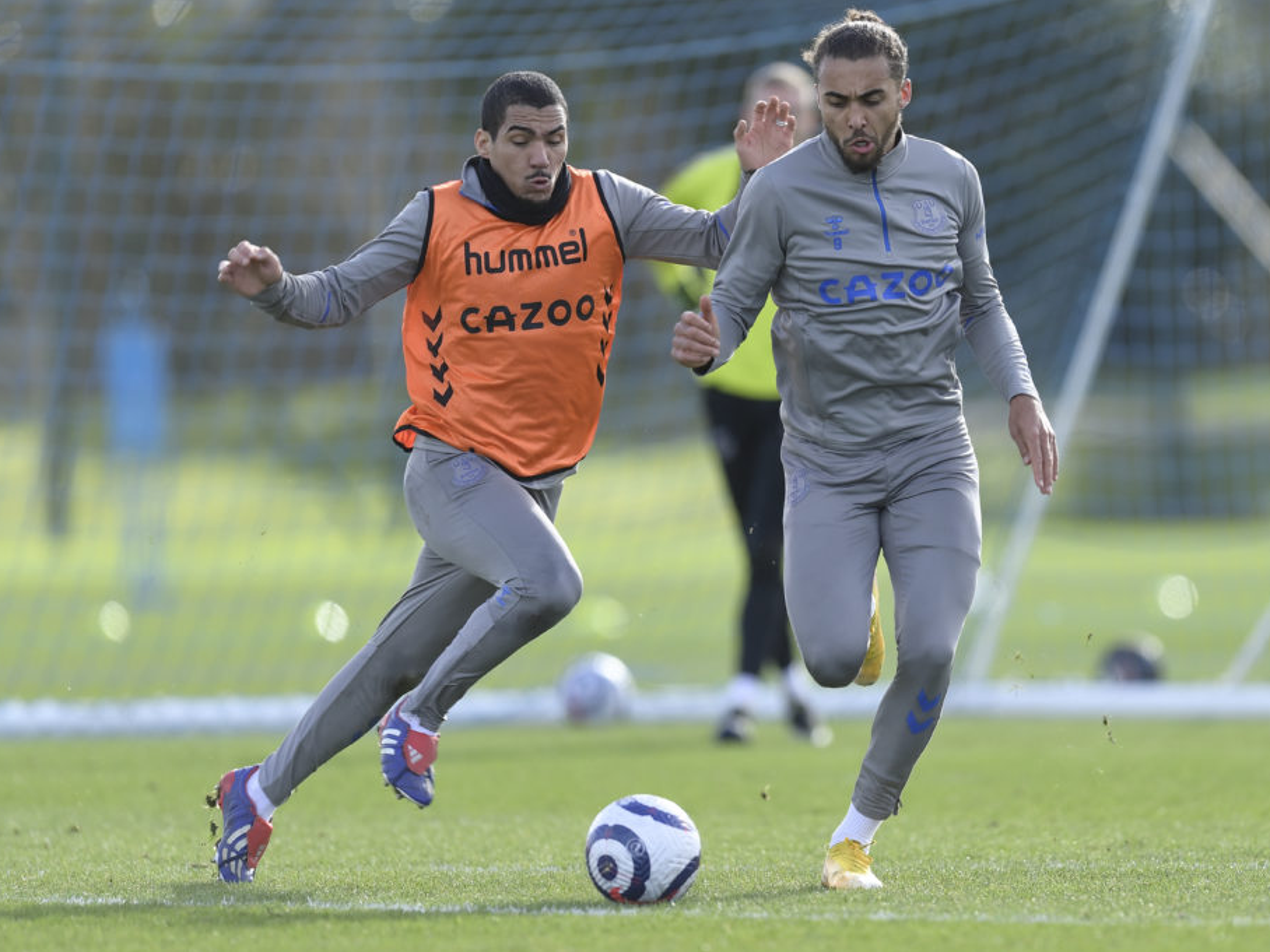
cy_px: 476
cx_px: 709
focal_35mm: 434
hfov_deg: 4.6
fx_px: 15923
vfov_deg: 3.4
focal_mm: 400
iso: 250
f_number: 2.8
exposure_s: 1/1600
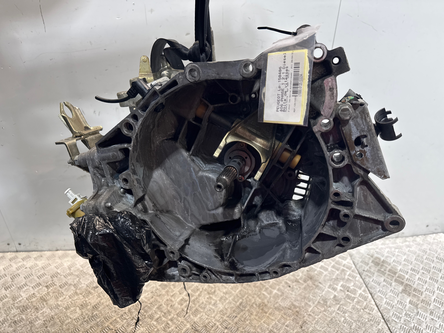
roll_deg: -0.5
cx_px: 222
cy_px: 166
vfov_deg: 56.8
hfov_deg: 71.6
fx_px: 308
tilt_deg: -28.0
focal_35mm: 24
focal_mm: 6.76
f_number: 1.78
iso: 125
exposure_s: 1/100
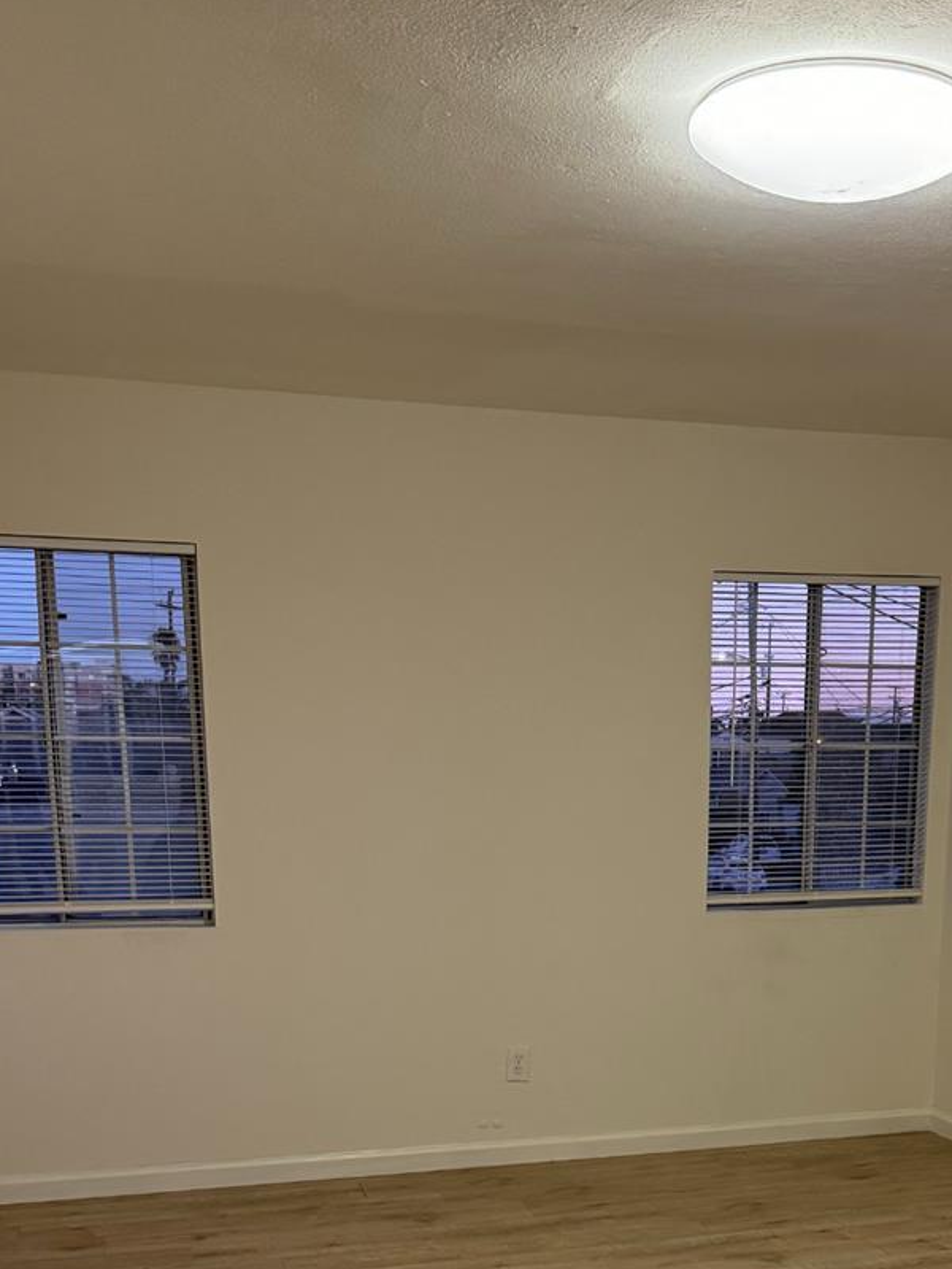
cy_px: 1078
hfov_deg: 31.7
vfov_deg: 39.8
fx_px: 1649
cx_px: 702
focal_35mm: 45
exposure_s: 1/60
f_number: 1.78
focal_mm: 6.76
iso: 400
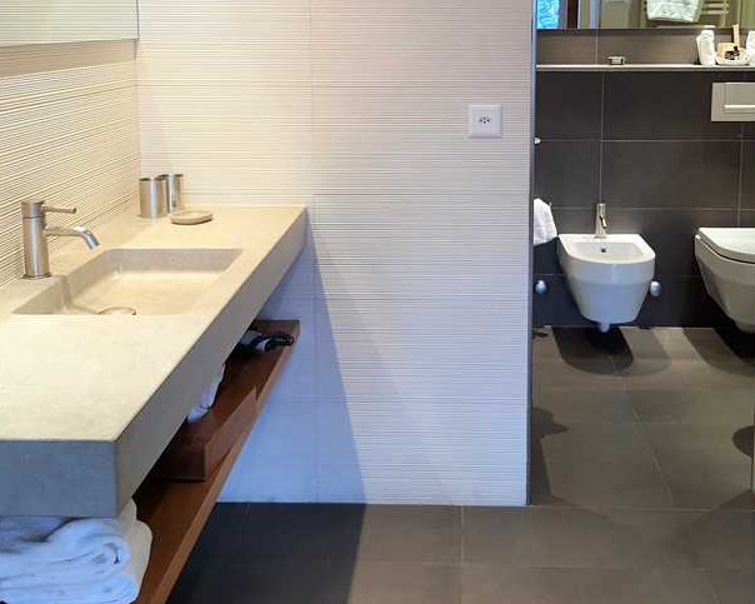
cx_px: 436
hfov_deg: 43.7
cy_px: 143
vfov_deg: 34.8
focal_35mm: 42
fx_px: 938
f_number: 1.7
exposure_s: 1/100
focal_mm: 4.32
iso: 160
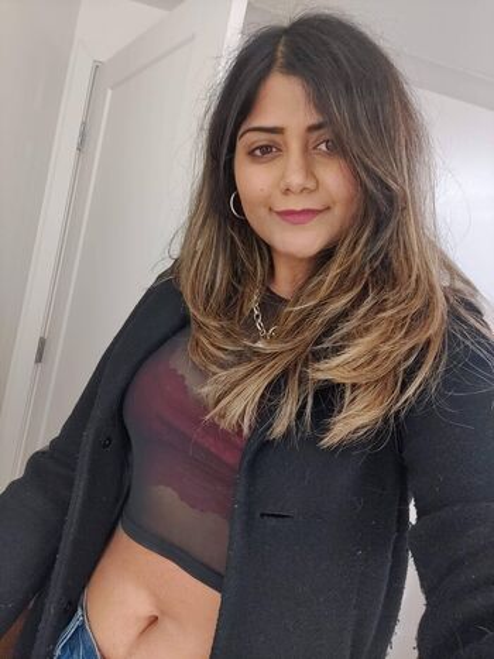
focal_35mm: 20
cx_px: 247
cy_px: 330
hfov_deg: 65.9
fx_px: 381
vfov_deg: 81.8
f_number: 2
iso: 400
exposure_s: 1/50
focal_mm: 3.45
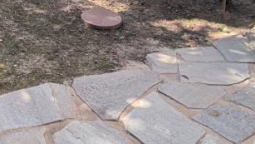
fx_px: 433
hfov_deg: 29.8
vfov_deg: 14.4
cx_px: -20
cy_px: -174
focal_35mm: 64
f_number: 1.7
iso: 53
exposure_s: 1/929
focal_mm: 2.02
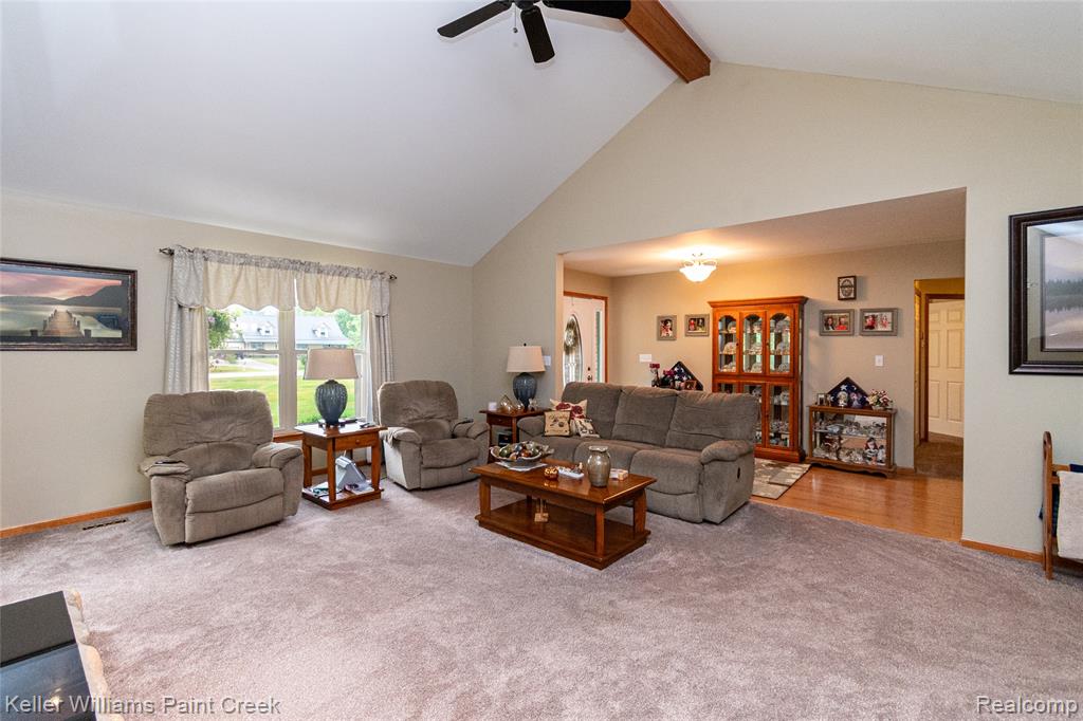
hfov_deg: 100.4
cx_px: 542
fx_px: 451
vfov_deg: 77.3
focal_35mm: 15
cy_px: 360
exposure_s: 1/125
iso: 3200
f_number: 4.5
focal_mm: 10
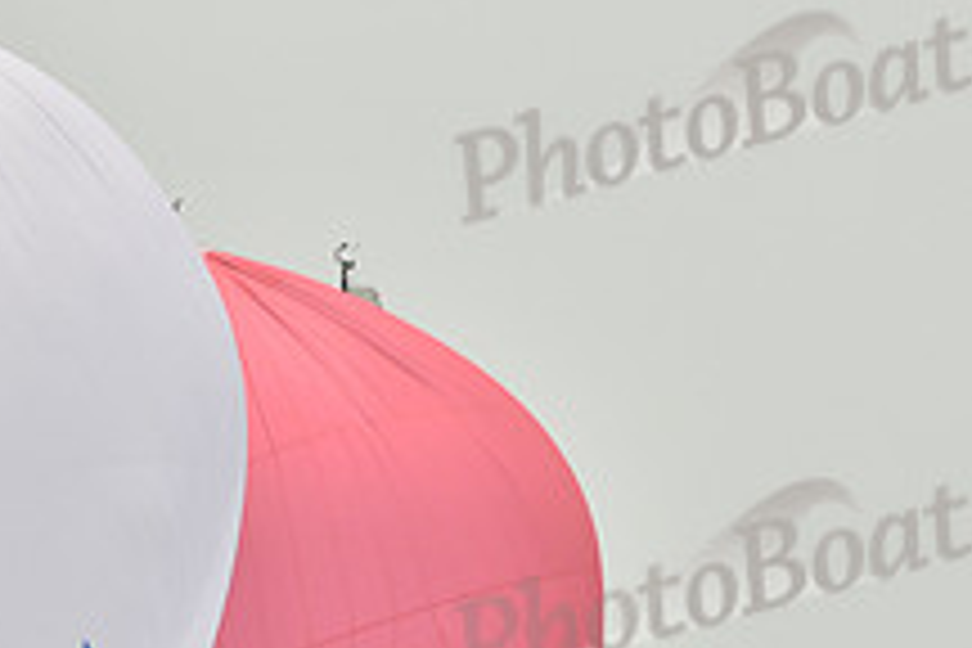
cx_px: 225
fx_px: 29050
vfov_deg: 1.3
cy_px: 403
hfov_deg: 1.9
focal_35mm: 1076
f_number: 8
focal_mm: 400
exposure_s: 1/1250
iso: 320
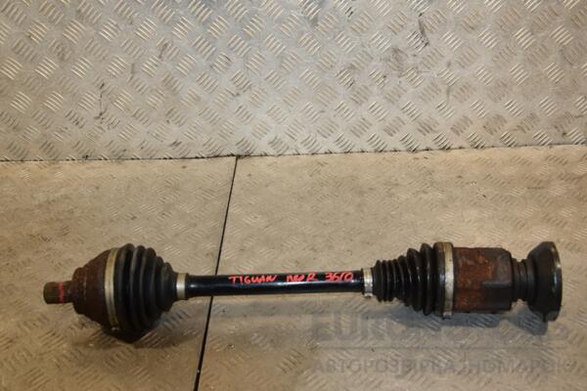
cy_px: 196
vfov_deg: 34.2
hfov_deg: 49.6
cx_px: 294
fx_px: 636
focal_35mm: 39
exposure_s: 1/200
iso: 800
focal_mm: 26
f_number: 5.6
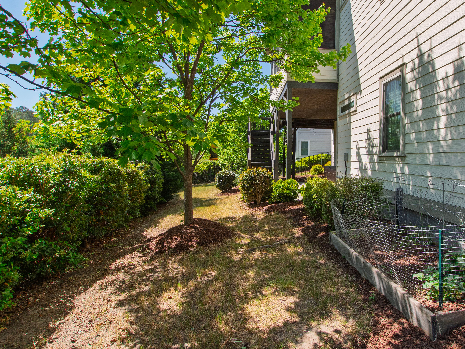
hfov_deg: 80.0
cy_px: 156
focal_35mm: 20
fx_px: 269
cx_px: 295
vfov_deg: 65.8
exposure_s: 1/320
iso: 200
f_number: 8
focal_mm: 10
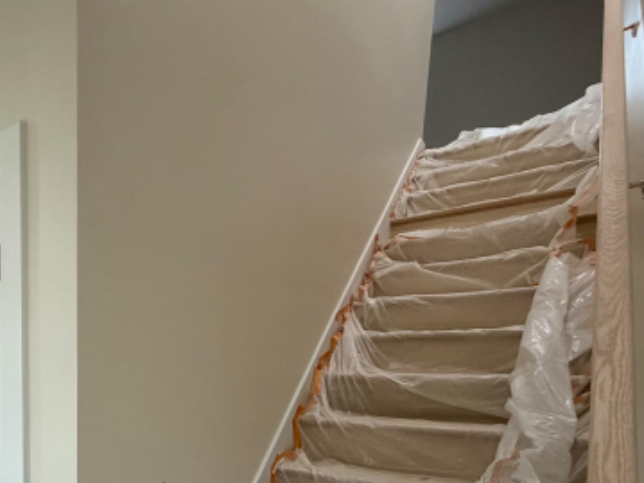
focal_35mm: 26
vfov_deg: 48.3
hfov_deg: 59.0
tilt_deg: -6.8
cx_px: 83
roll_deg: +0.0
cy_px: 422
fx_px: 484
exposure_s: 1/120
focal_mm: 2.22
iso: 320
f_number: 2.2
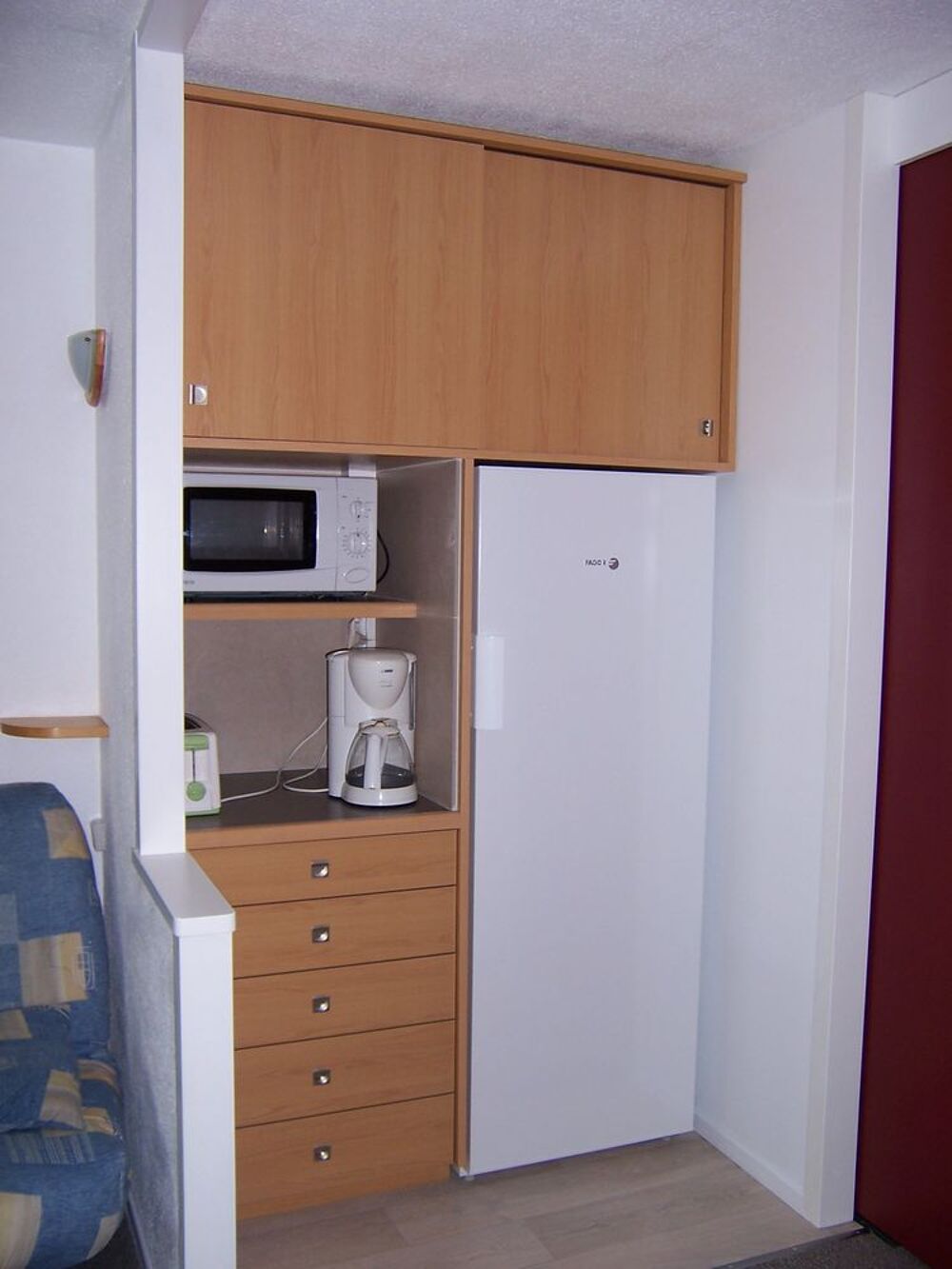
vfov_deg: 55.3
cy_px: 634
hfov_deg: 43.0
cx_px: 476
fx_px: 1210
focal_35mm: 33
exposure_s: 1/60
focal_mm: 5.5
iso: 80
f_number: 2.8
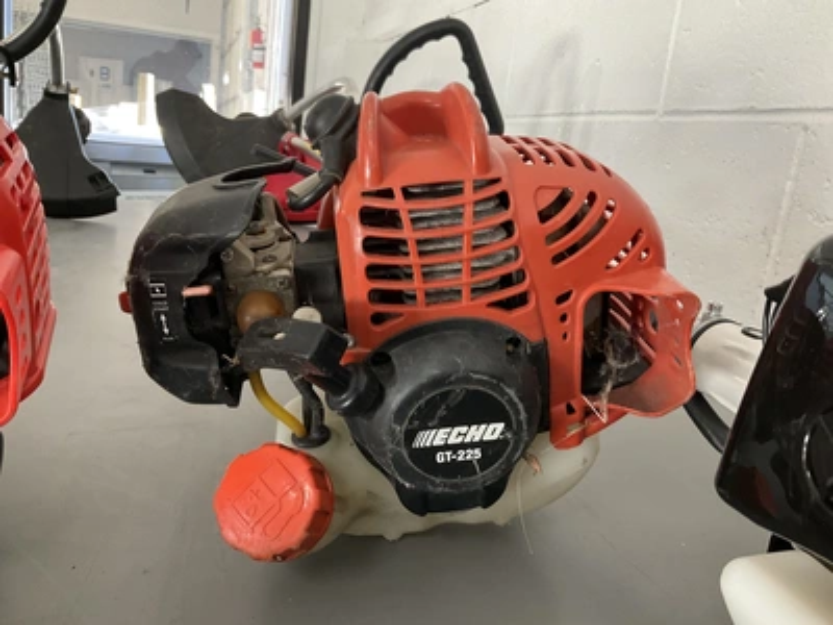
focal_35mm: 29
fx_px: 698
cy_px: 312
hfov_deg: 61.7
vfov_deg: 48.2
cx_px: 416
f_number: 1.8
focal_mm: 3
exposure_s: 1/60
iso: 200
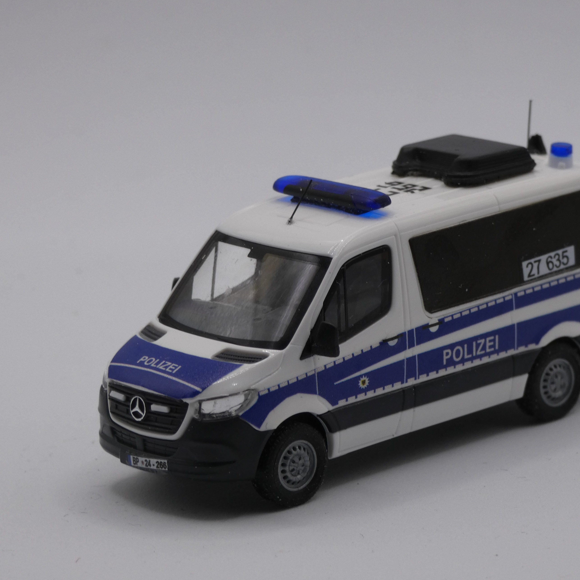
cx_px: 335
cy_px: 291
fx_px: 3298
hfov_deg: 10.0
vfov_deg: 10.0
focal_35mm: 174
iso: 80
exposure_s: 1/80
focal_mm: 26.3
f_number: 5.4
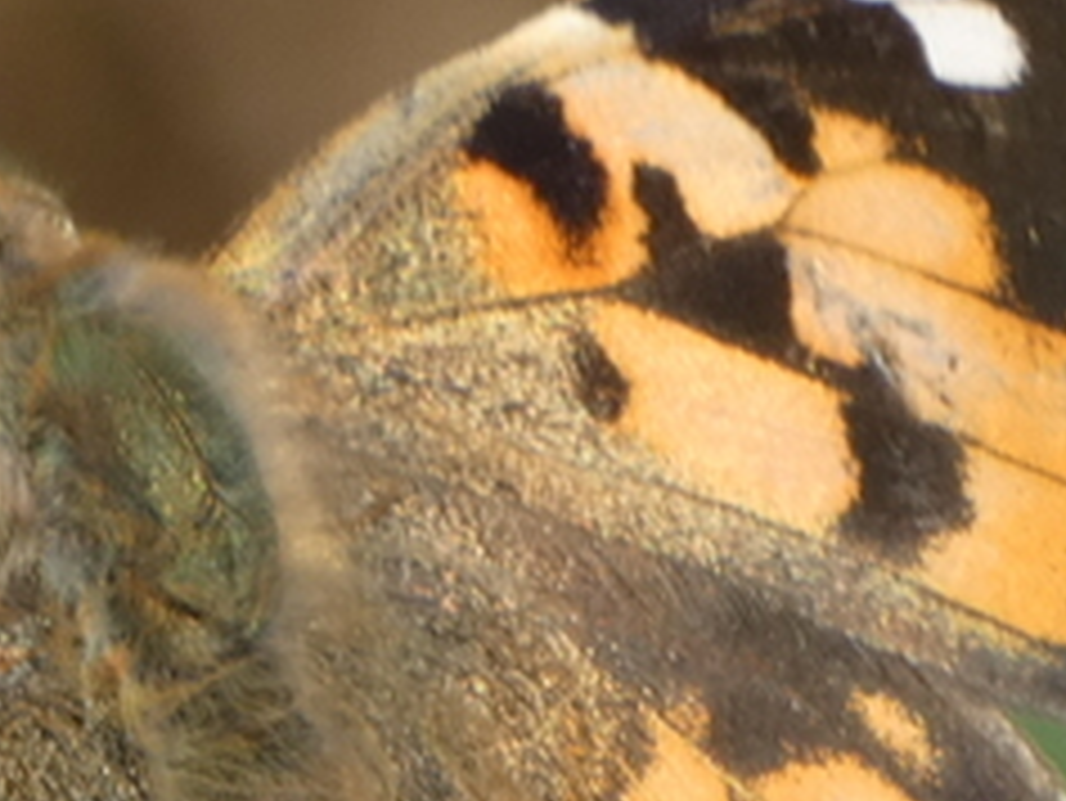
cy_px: 711
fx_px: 79584
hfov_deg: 0.8
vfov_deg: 0.6
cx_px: -7
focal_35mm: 2583
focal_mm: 128.4
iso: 100
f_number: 5.6
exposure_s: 1/100
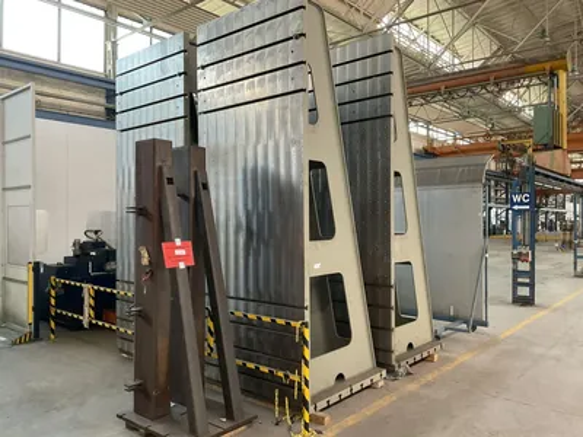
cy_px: 218
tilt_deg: +0.9
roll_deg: -0.3
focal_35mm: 29
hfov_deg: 61.7
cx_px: 292
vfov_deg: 48.2
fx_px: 488
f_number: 1.8
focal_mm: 3
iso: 200
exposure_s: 1/60
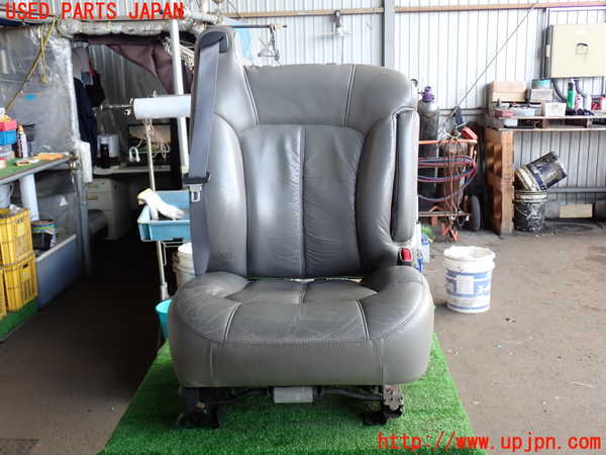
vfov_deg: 35.1
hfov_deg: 45.8
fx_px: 718
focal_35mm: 41
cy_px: 228
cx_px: 303
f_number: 2.8
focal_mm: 7.31
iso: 200
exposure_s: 1/50
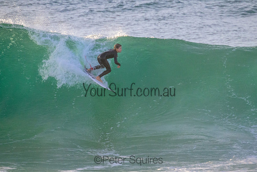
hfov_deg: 2.0
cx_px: 127
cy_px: 63
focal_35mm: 1043
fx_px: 7444
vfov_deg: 1.3
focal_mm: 800
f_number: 11
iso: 4000
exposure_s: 1/1600
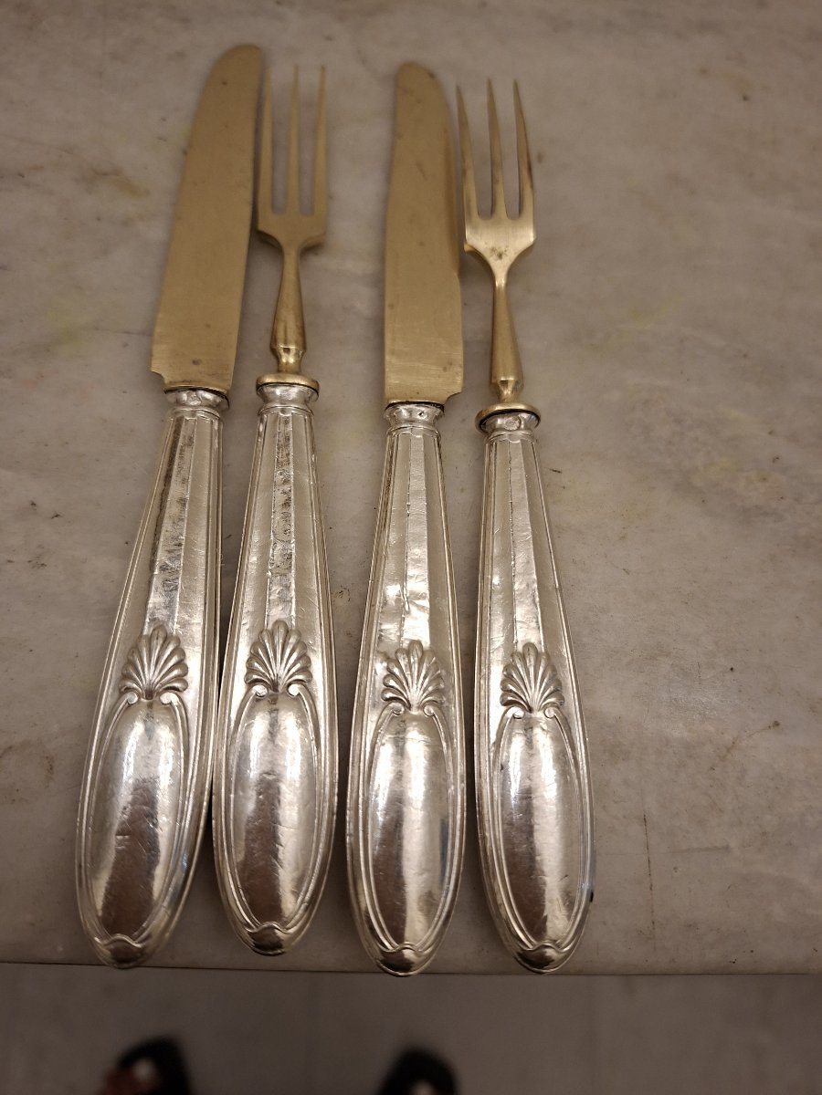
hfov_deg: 58.9
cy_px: 548
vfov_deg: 73.9
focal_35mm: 23
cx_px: 411
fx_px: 728
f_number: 1.8
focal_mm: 5.54
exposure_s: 1/50
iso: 250
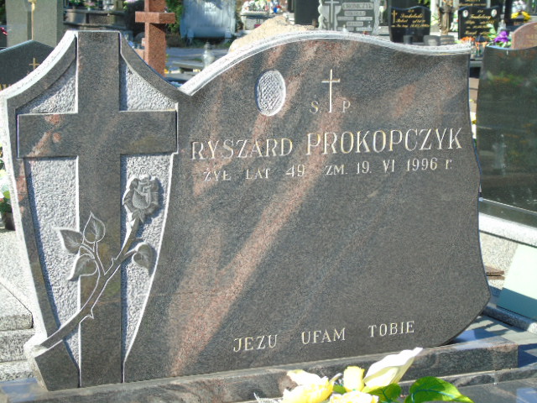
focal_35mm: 82
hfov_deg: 23.8
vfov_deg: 18.0
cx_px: 268
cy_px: 202
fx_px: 1272
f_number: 4.1
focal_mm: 15
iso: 80
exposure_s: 1/250
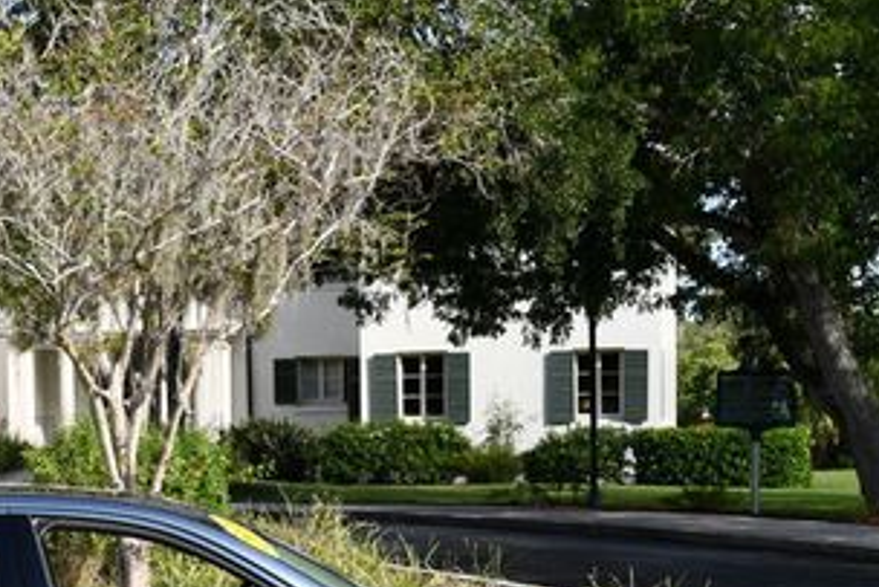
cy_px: 555
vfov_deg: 13.4
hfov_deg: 19.8
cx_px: 69
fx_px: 2467
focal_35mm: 101
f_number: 8
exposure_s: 1/250
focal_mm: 24
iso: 125
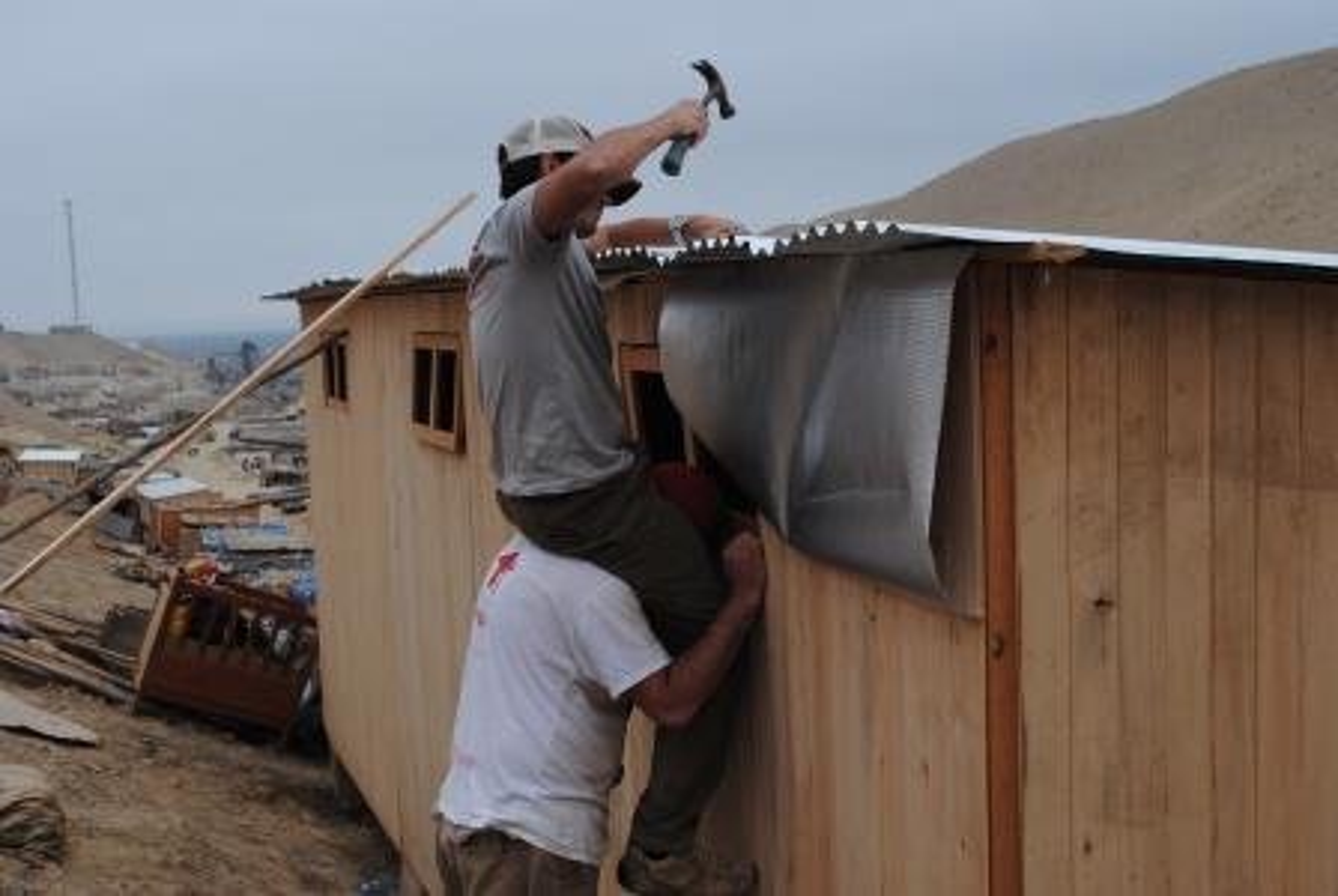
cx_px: 669
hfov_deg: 44.9
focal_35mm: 44
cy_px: 448
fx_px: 1619
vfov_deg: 30.9
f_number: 6.3
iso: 100
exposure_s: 1/160
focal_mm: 29
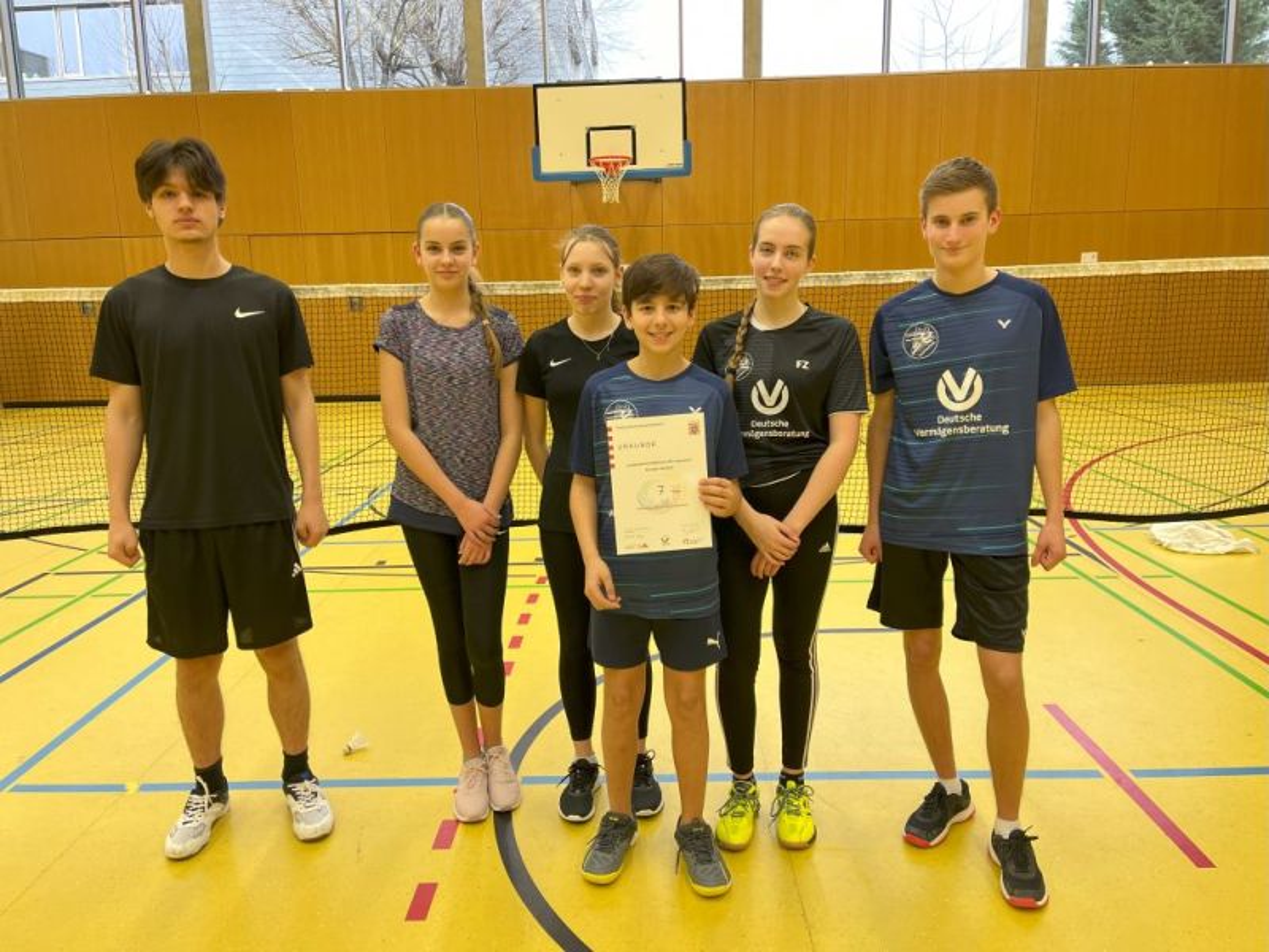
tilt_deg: -9.9
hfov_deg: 67.3
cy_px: 476
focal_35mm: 26
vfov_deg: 53.1
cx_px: 634
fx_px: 953
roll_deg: +0.8
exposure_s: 1/100
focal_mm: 5.1
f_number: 1.6
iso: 80
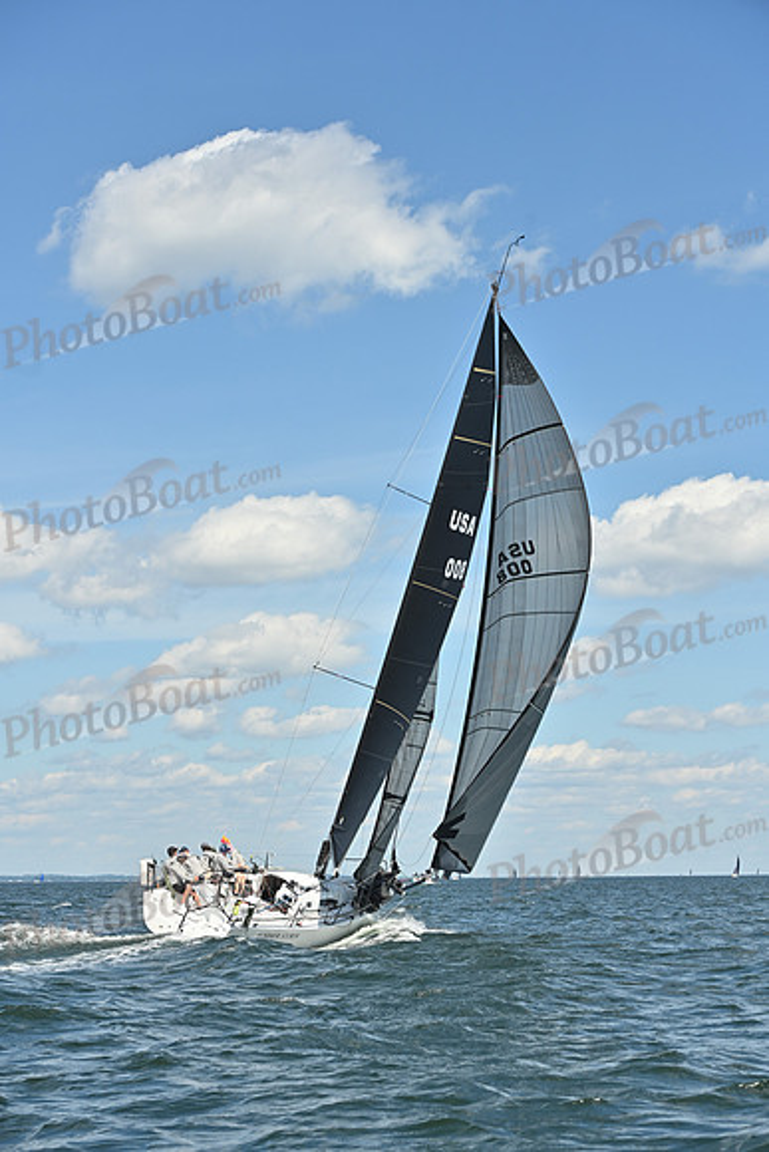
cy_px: 576
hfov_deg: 19.5
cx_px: 384
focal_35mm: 70
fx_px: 2241
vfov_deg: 28.8
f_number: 7.1
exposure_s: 1/1600
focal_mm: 70
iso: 250
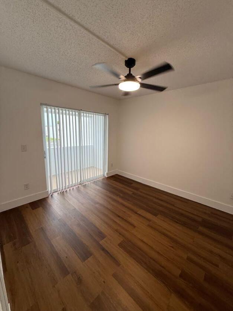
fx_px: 126
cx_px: 116
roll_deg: -3.1
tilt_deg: -8.6
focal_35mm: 14
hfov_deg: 85.7
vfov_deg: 102.1
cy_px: 156
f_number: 2.2
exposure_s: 1/120
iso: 80
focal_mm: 2.22
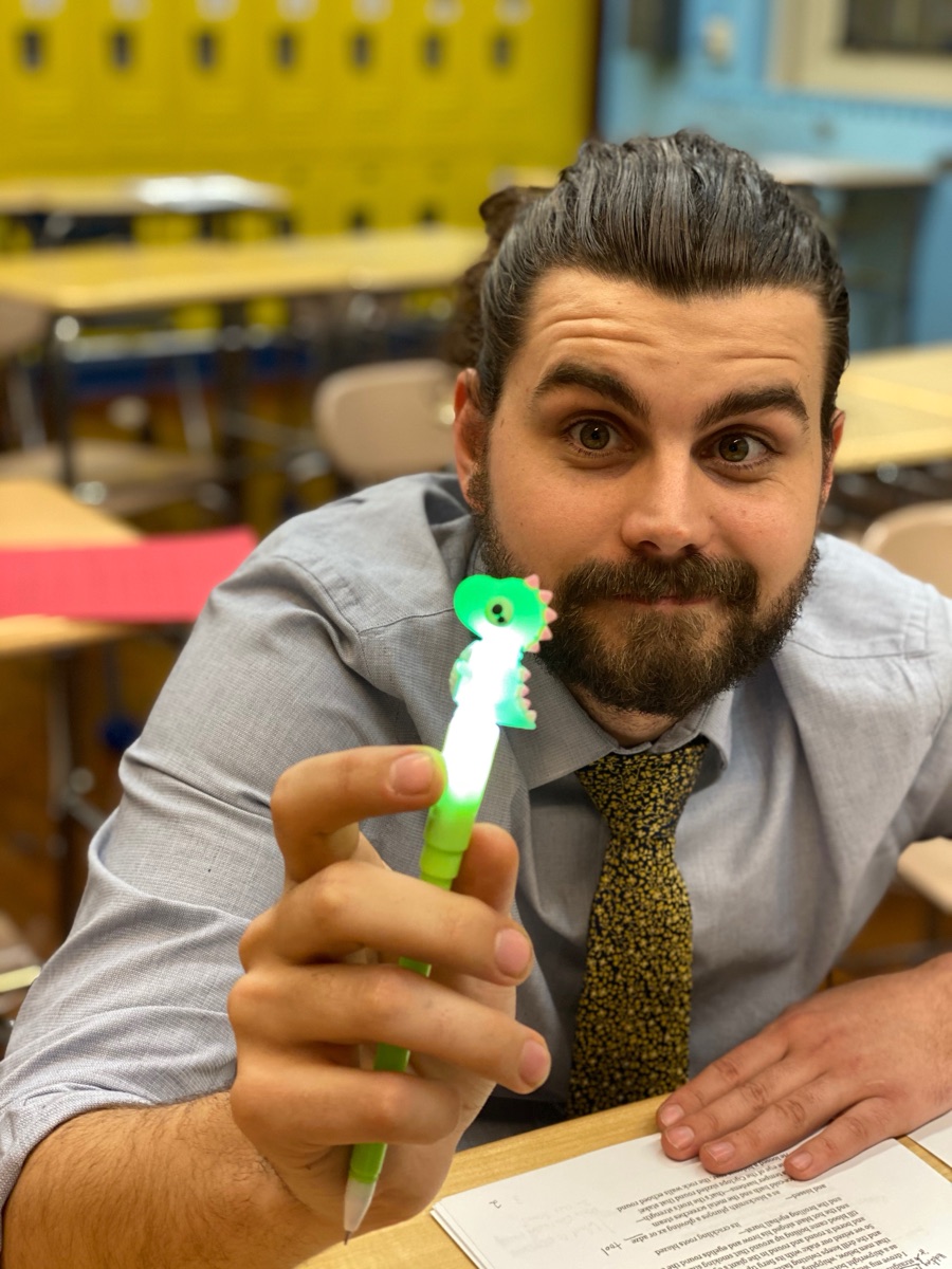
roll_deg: -2.7
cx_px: 476
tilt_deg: -17.6
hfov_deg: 28.0
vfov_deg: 36.8
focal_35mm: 52
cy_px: 634
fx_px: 1907
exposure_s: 1/30
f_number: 2
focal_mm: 6
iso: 125
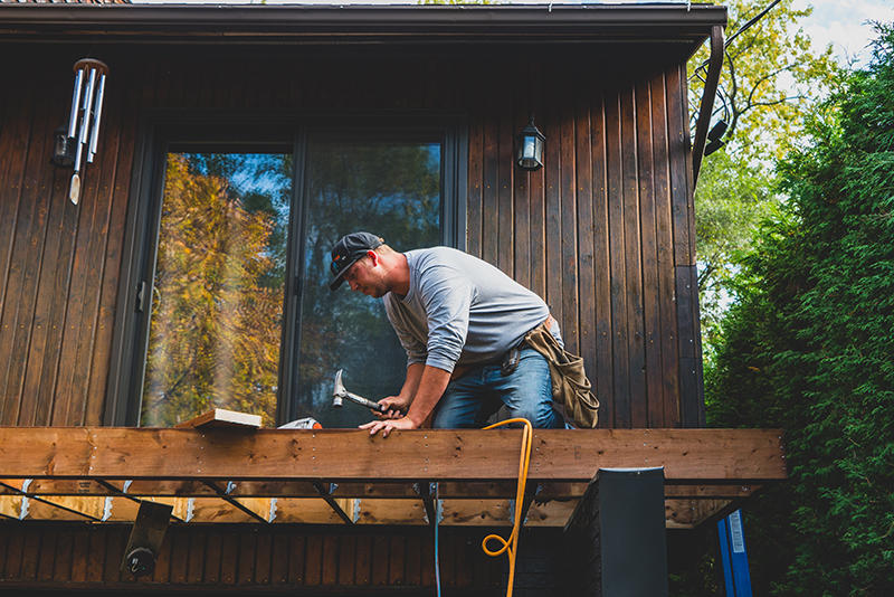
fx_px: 994
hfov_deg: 48.4
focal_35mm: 40
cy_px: 298
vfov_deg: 33.4
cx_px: 447
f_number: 4
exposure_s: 1/250
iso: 200
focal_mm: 27
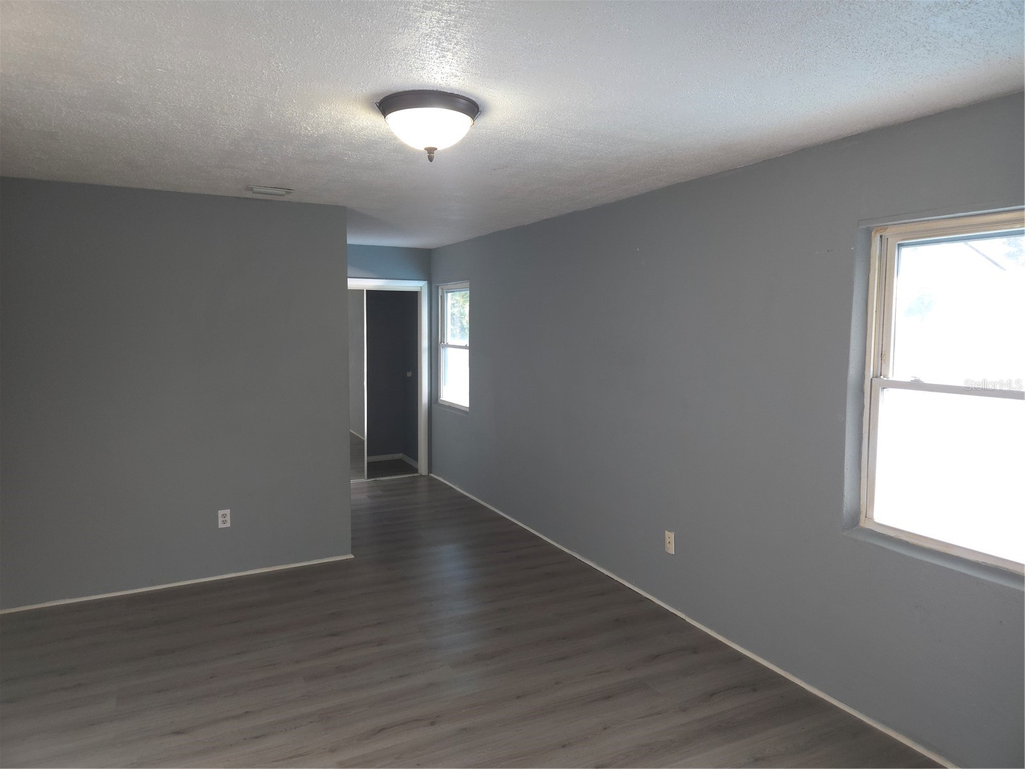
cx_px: 512
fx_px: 681
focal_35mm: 23
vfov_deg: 58.9
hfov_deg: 73.9
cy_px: 384
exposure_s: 1/60
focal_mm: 5.4
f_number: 1.8
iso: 320
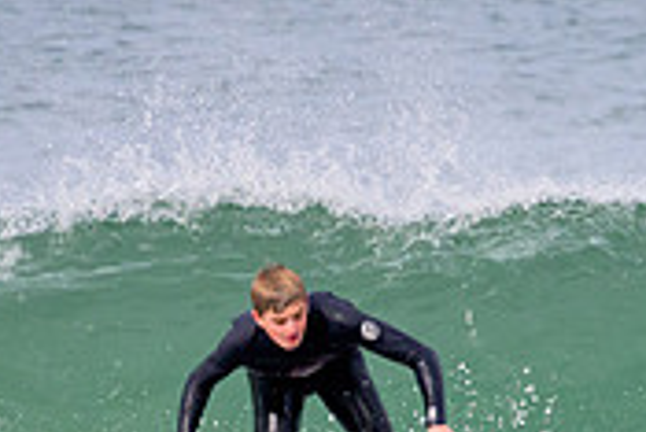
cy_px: 563
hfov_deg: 0.9
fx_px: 41593
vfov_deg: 0.6
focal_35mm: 2316
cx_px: 543
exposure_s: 1/2000
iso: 1800
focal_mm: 700
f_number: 11
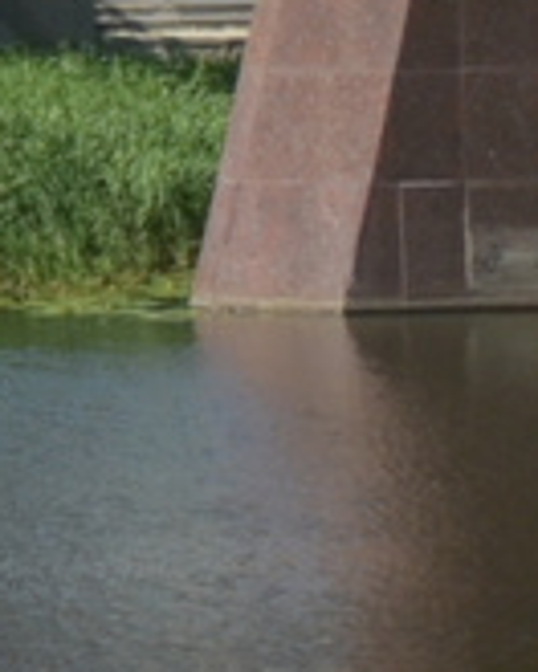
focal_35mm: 536
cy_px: -1128
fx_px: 10670
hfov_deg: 2.6
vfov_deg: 3.5
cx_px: -3041
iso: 100
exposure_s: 1/1000
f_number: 5.3
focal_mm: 35
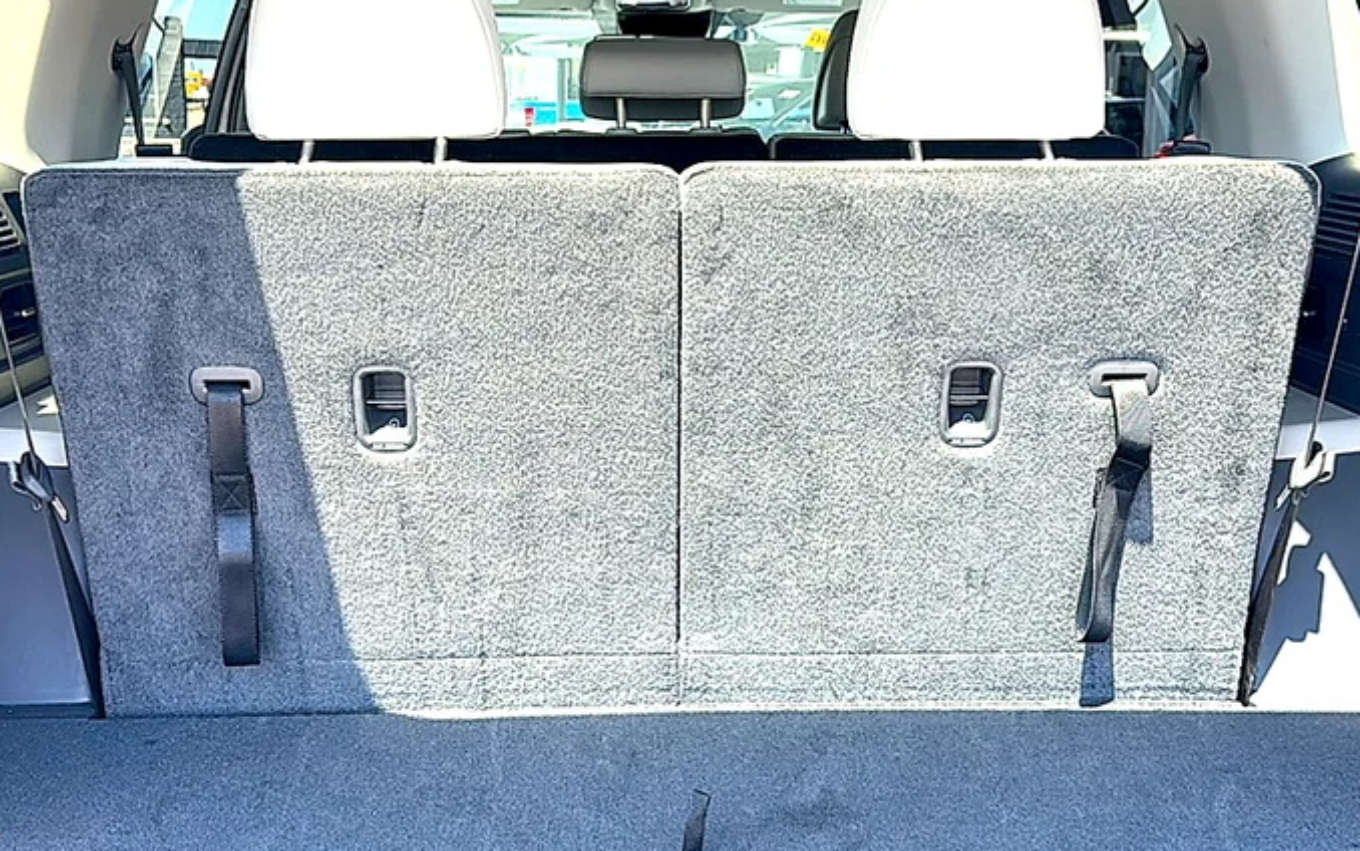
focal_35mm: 35
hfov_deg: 55.3
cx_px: 696
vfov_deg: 36.3
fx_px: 1297
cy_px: 408
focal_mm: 6.86
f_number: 1.78
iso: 125
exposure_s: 1/459
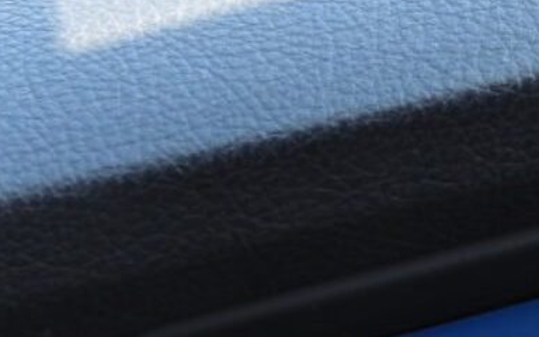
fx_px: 3055
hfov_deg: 9.4
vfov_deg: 6.3
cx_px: 1088
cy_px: 388
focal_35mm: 208
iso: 100
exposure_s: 1/50
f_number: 3.2
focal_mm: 8.5
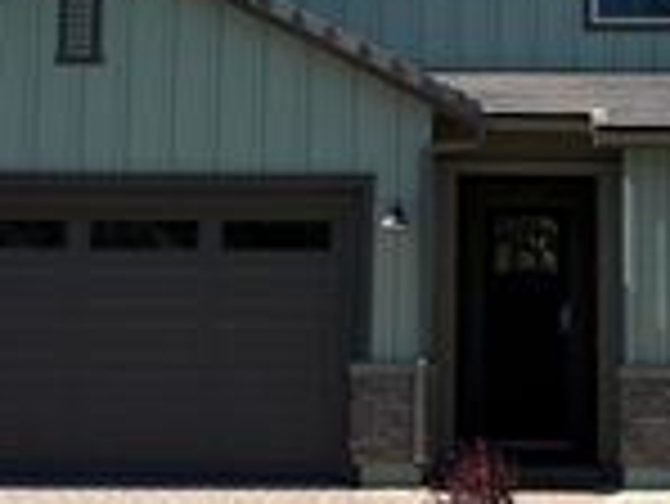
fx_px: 1685
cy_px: 128
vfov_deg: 16.9
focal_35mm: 87
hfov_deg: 22.4
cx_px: 459
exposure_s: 1/2985
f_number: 1.6
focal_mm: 5.96
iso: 50
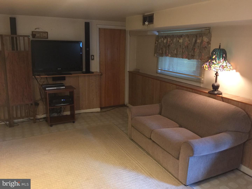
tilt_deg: -13.0
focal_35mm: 29
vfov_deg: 48.2
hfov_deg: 61.7
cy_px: 94
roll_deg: -2.6
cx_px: 126
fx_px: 211
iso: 80
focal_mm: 4.15
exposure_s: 1/4
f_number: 2.2
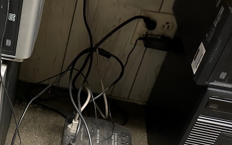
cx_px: -23
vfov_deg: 22.3
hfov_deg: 31.2
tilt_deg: -37.4
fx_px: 367
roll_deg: -2.0
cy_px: 90
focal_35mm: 58
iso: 640
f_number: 1.78
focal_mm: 6.86
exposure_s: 1/60
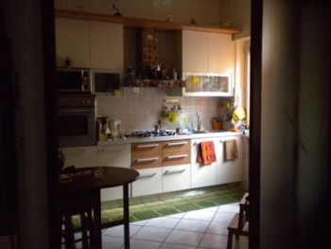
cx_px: 166
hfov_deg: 52.6
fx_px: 335
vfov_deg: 40.7
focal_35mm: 35
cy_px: 124
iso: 735
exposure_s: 1/113
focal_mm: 6.3
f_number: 3.1
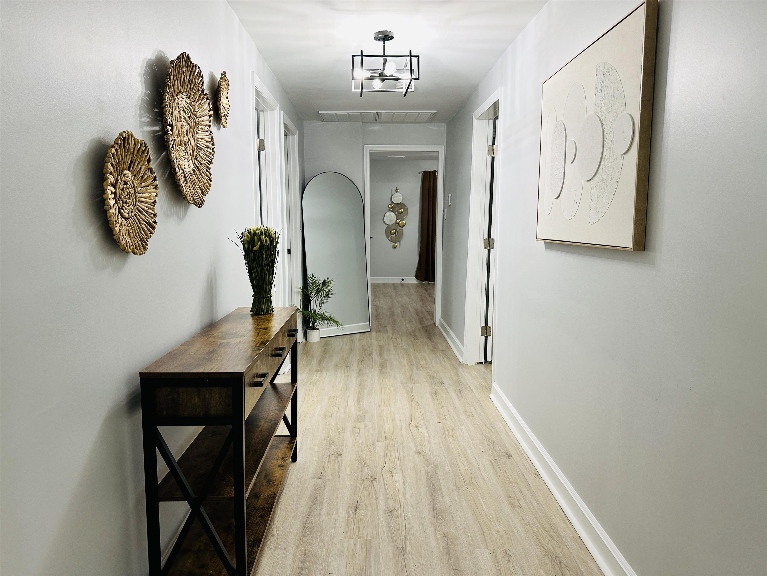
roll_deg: -0.6
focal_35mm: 24
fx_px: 532
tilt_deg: -7.9
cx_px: 384
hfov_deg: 71.6
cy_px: 288
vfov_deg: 56.8
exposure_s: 1/60
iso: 125
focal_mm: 6.86
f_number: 1.78
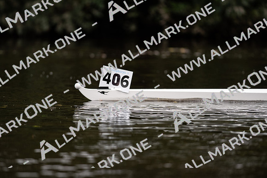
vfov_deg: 4.6
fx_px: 2225
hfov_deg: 6.9
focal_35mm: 300
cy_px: 89
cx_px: 134
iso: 1250
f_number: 4
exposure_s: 1/1600
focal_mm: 300
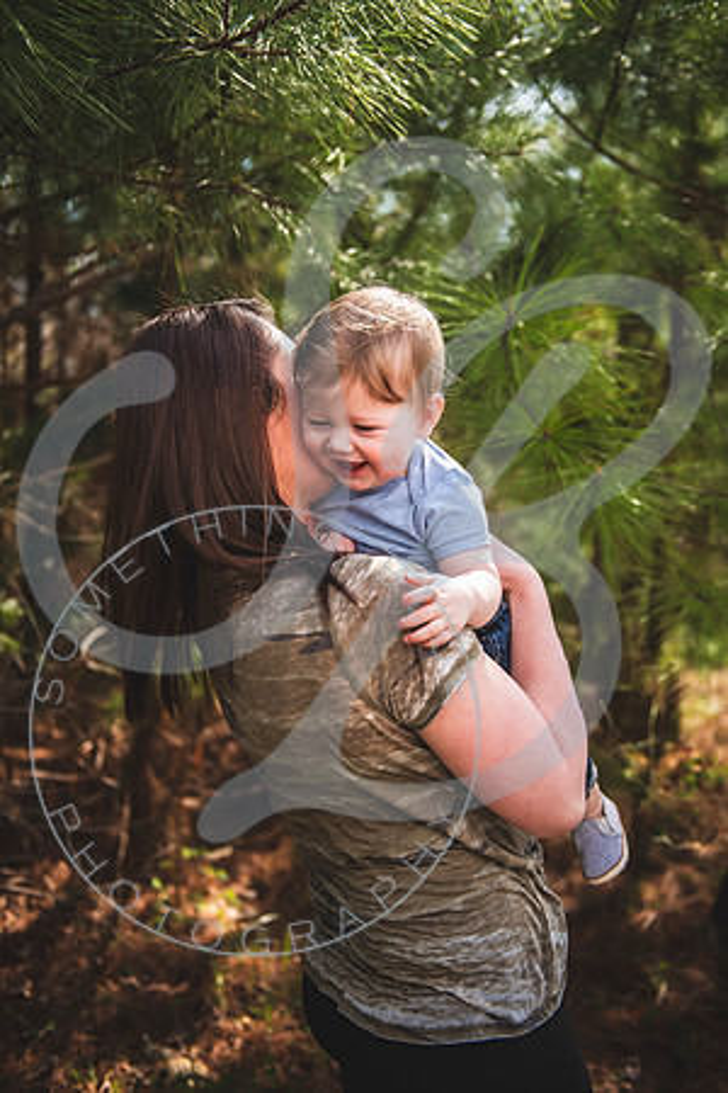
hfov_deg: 35.1
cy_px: 546
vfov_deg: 50.7
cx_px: 364
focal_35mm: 38
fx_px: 1153
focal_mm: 38
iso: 100
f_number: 2.8
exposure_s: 1/640
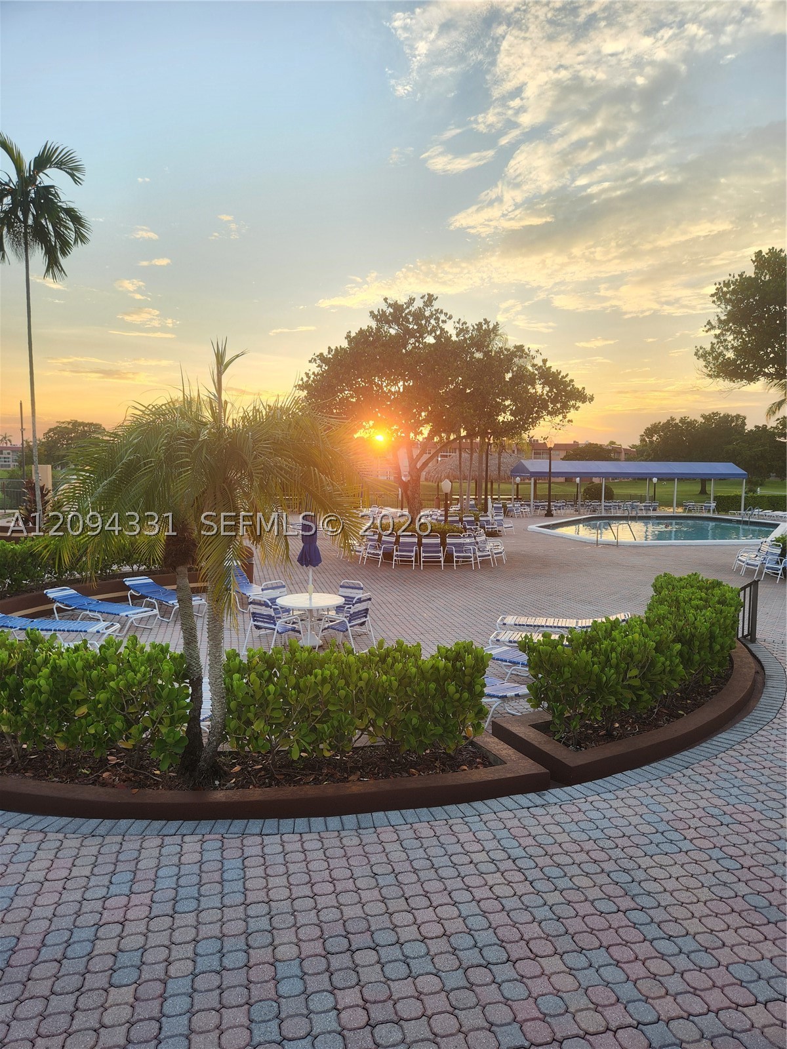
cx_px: 394
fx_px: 697
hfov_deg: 58.9
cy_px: 524
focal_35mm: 23
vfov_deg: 73.9
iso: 20
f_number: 1.8
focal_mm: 5.4
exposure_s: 1/184
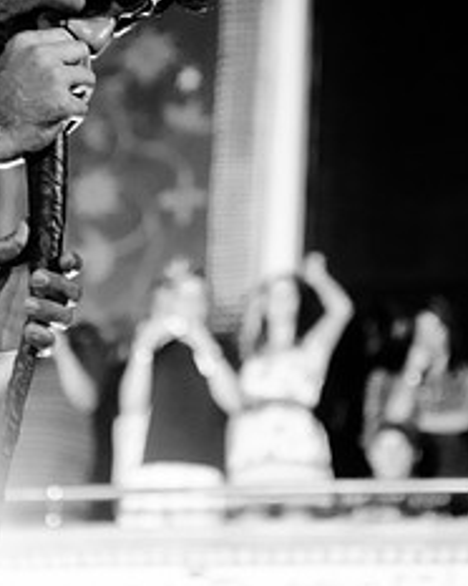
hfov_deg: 8.1
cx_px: 136
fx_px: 3294
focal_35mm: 190
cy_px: 136
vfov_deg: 10.1
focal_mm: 70
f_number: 2.8
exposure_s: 1/200
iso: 1600
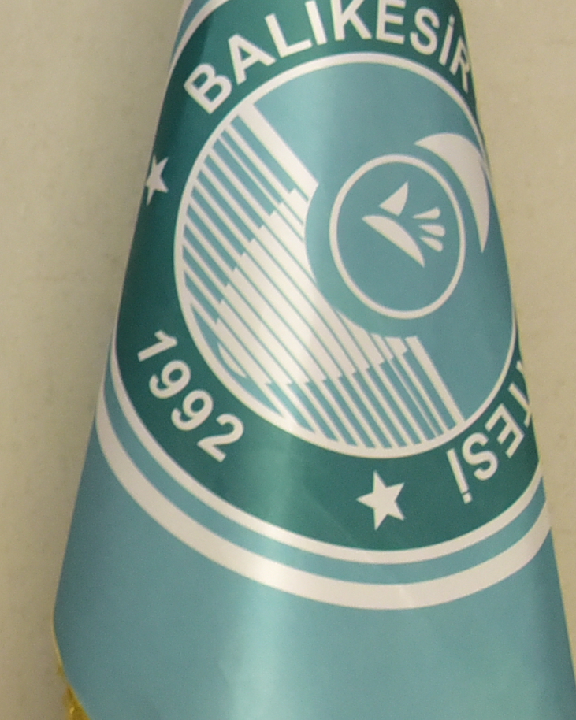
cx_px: -958
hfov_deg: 7.9
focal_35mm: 176
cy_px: 26
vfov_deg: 10.9
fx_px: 3751
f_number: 4
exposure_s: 1/320
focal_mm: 38
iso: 2500
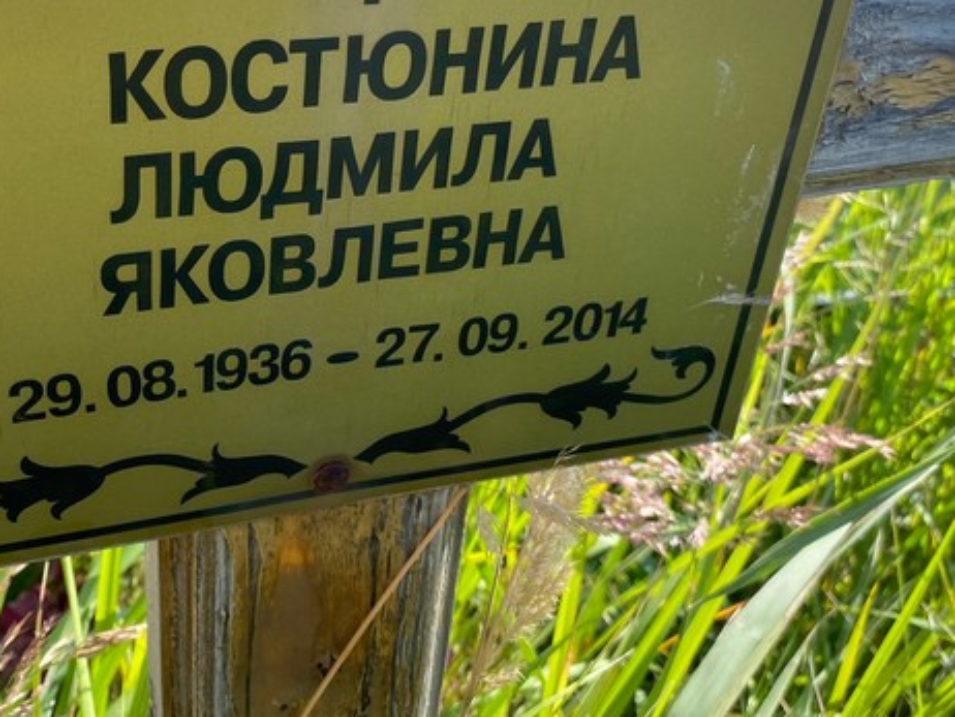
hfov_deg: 41.5
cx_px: 320
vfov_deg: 31.7
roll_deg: -2.6
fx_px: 1242
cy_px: 184
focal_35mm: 45
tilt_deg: -27.5
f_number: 1.8
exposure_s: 1/524
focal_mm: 4.25
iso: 32
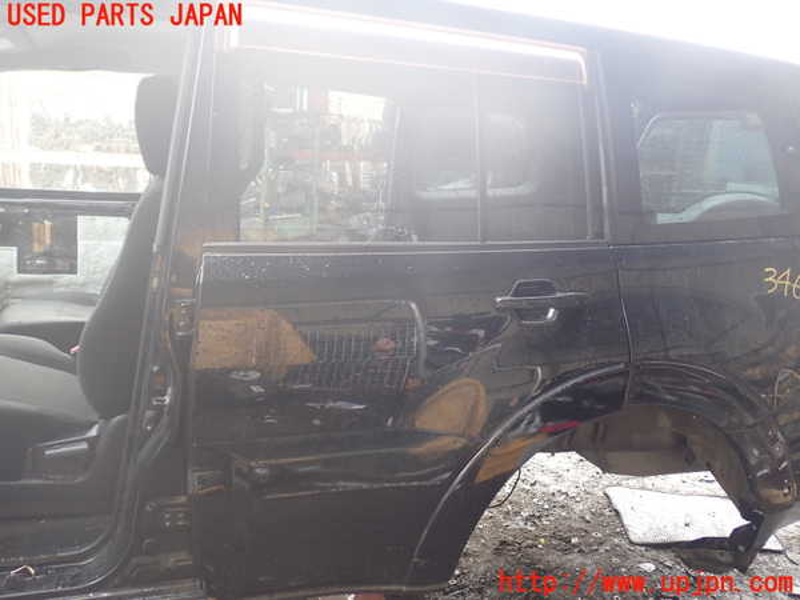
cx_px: 400
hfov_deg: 60.0
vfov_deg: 46.8
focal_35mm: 30
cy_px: 300
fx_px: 693
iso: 200
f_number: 2.3
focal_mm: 5.4
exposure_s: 1/50
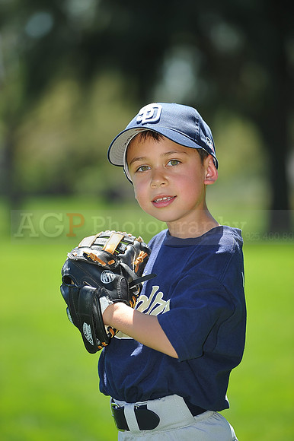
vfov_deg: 10.3
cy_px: 220
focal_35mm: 200
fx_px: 2453
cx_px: 147
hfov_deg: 6.9
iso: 200
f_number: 4.5
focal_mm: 200
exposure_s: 1/640
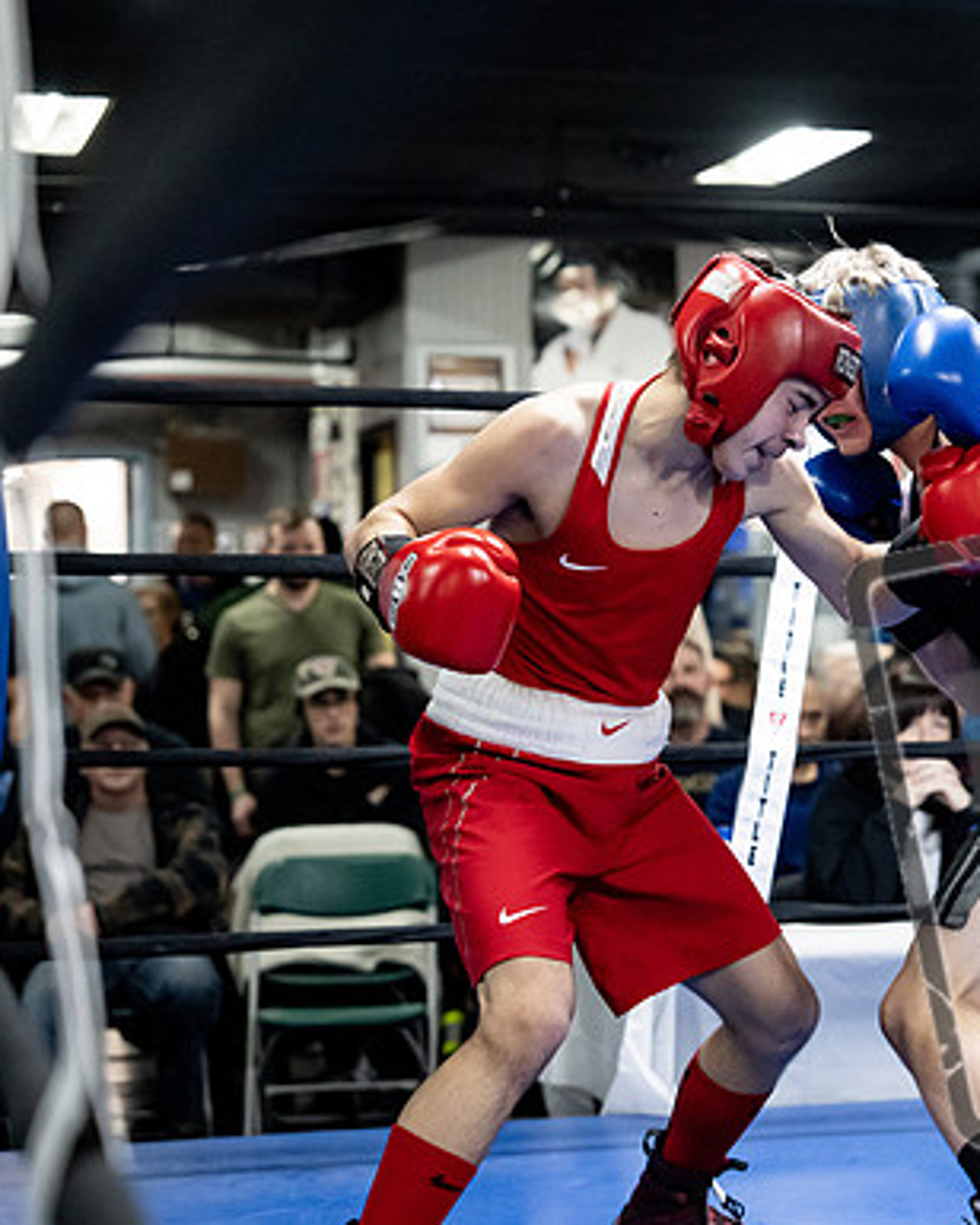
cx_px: 853
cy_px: 612
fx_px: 3589
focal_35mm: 99
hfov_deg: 15.4
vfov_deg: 19.4
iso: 10000
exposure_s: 1/1000
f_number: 2.8
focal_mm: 70
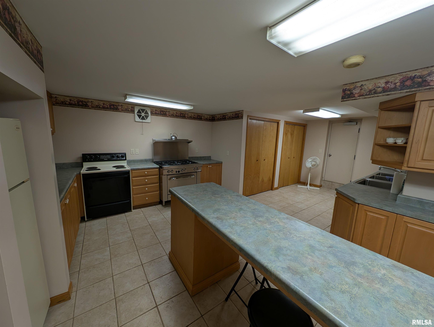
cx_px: 217
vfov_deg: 94.6
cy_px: 164
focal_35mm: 12
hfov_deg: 110.5
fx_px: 151
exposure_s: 1/60
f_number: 1.95
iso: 45
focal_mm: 2.23
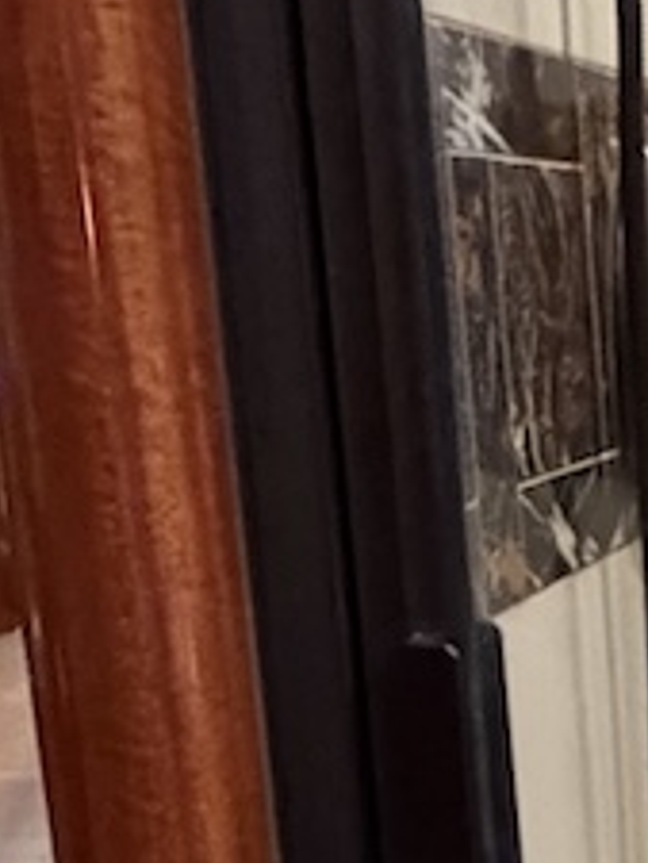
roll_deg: -1.2
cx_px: 1419
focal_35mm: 83
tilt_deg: -12.9
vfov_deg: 23.1
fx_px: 2070
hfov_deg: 14.0
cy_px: 719
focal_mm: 2.22
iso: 800
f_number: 2.2
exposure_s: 1/59
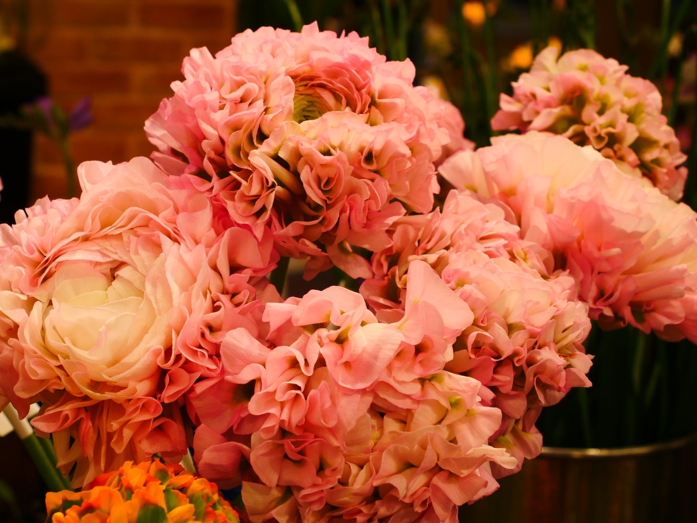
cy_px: 262
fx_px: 1490
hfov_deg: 26.3
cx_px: 348
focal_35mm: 74
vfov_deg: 19.9
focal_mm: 37
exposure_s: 1/80
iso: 400
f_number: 8
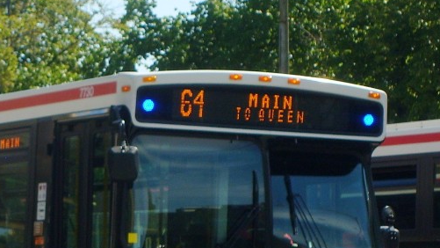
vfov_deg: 5.9
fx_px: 2392
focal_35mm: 205
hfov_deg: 10.4
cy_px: 226
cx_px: 33
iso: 50
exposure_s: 1/500
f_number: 4.6
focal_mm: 15.5
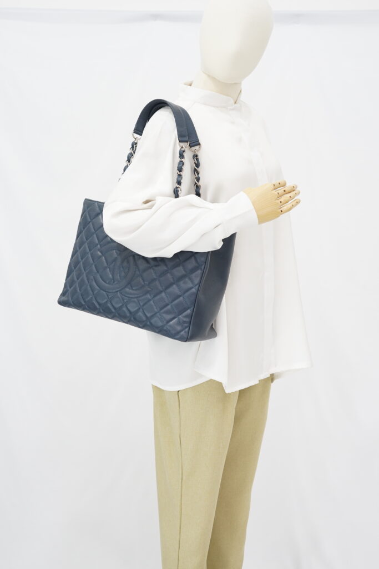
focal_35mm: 50
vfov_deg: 39.6
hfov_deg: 27.0
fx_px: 789
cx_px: 190
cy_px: 284
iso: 640
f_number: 6.3
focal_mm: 50
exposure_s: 1/8
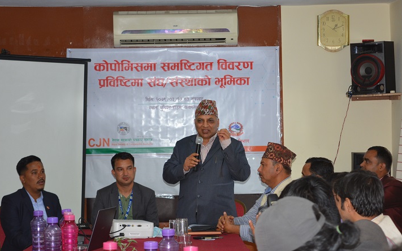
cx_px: 219
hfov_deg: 22.0
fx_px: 1036
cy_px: 133
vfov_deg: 13.8
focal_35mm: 95
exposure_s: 1/60
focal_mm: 55
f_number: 5.6
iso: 800
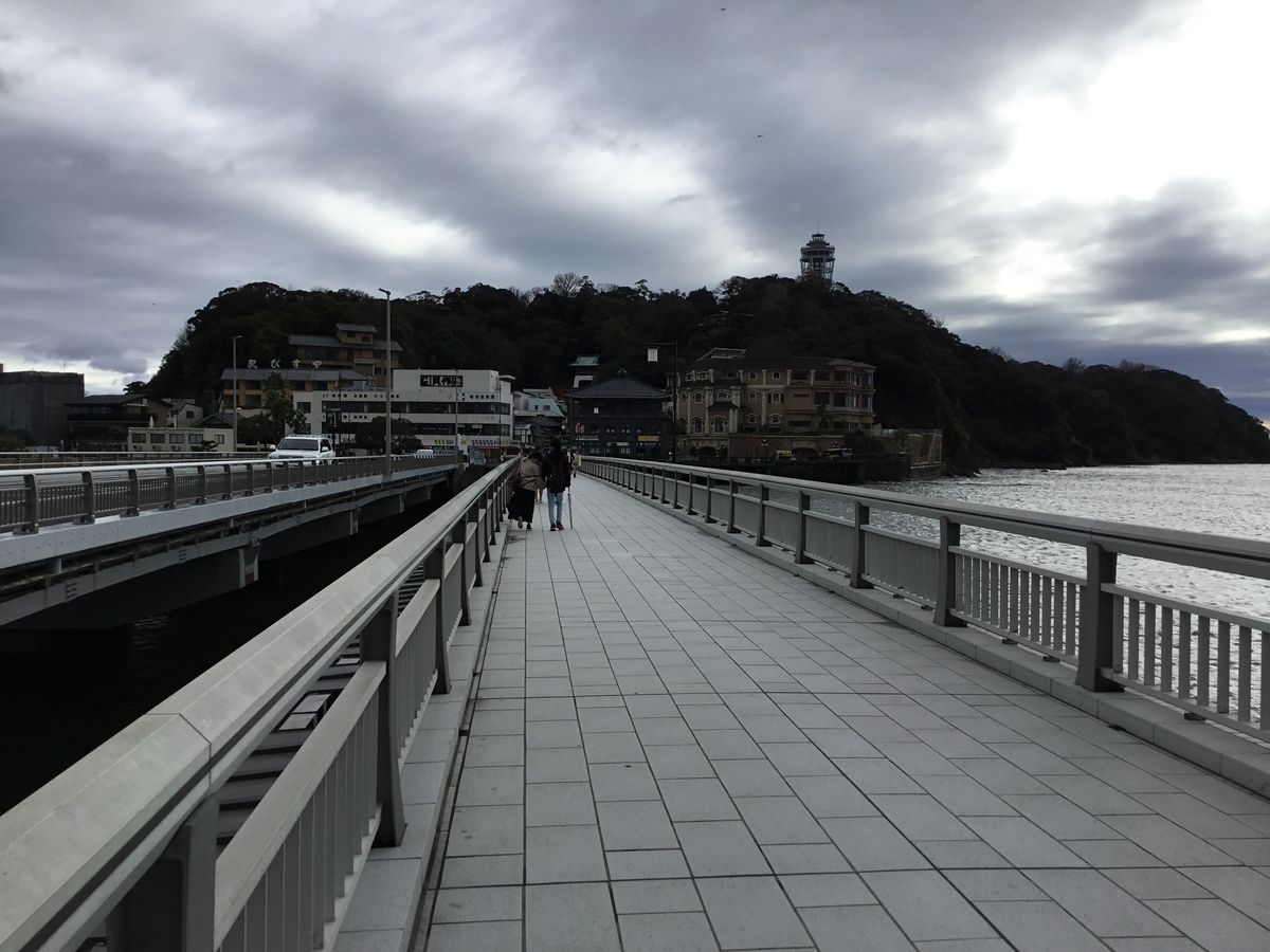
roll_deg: -0.3
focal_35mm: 31
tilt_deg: -3.4
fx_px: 1137
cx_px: 635
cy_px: 476
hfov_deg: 58.4
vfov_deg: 45.4
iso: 25
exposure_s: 1/2551
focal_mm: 3.3
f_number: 2.4
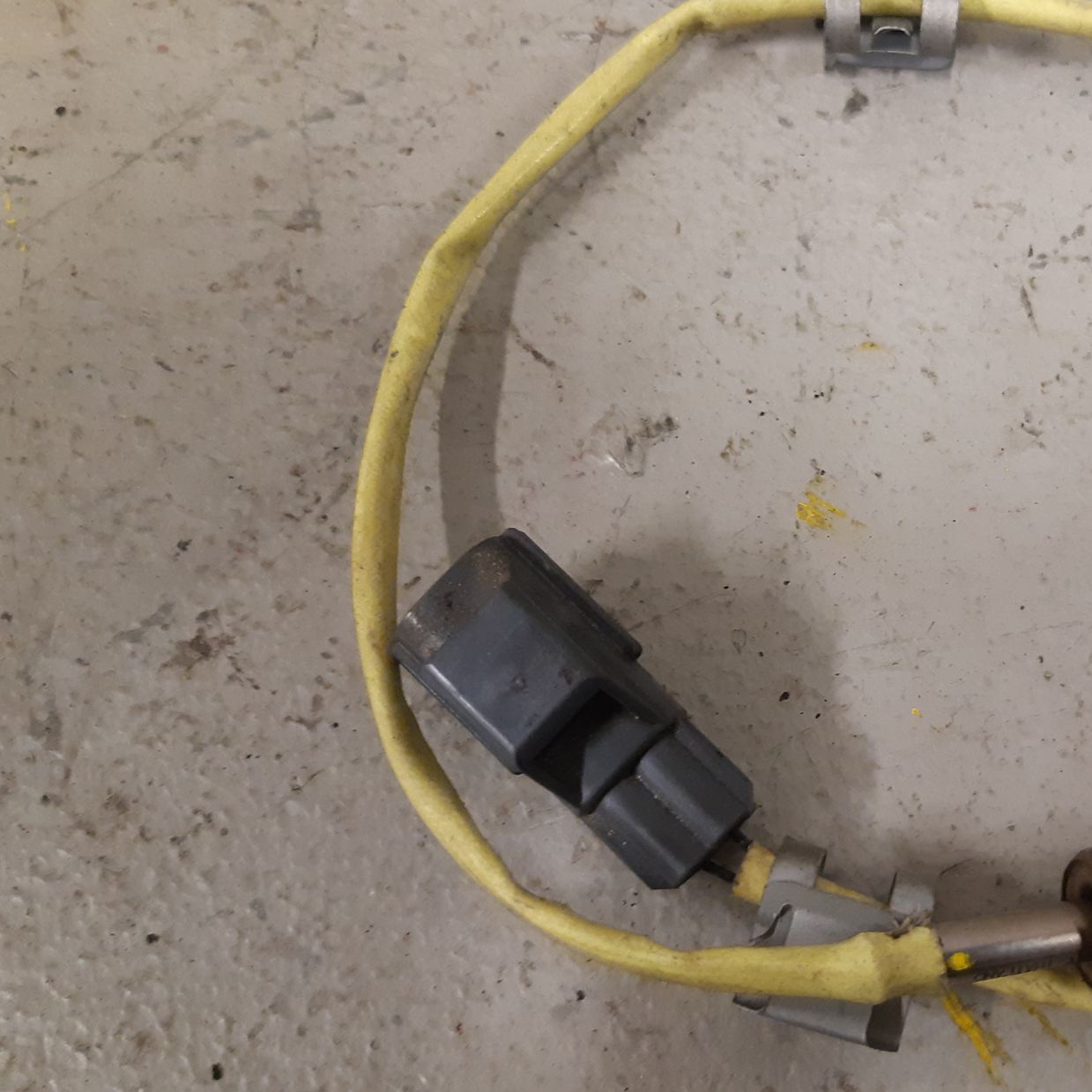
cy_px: 547
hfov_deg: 42.2
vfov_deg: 43.9
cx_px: 853
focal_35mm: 38
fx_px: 1356
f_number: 1.7
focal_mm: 3.93
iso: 250
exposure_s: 1/50
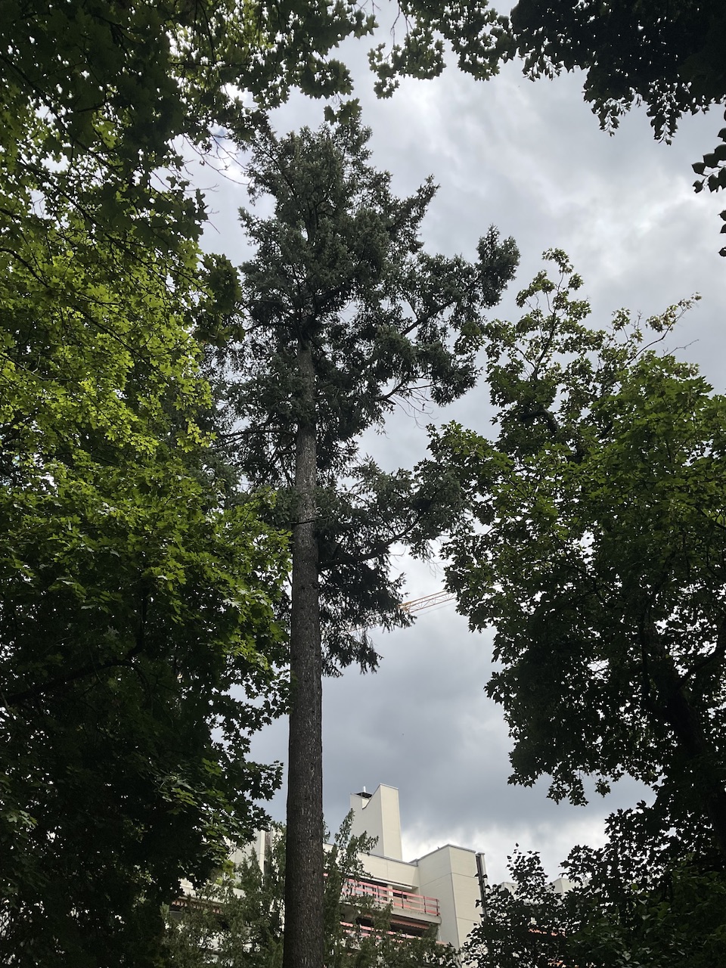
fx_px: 811
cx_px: 363
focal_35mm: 29
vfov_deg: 61.7
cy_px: 484
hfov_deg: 48.2
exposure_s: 1/2667
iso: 16
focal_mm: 3
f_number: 1.8
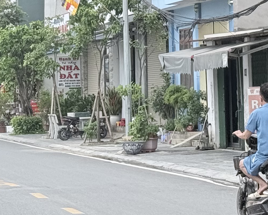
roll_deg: +1.7
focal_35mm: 188
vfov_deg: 8.1
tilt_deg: +9.1
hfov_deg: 10.3
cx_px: 130
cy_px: -112
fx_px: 1491
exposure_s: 1/1608
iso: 100
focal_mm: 6.76
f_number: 1.78
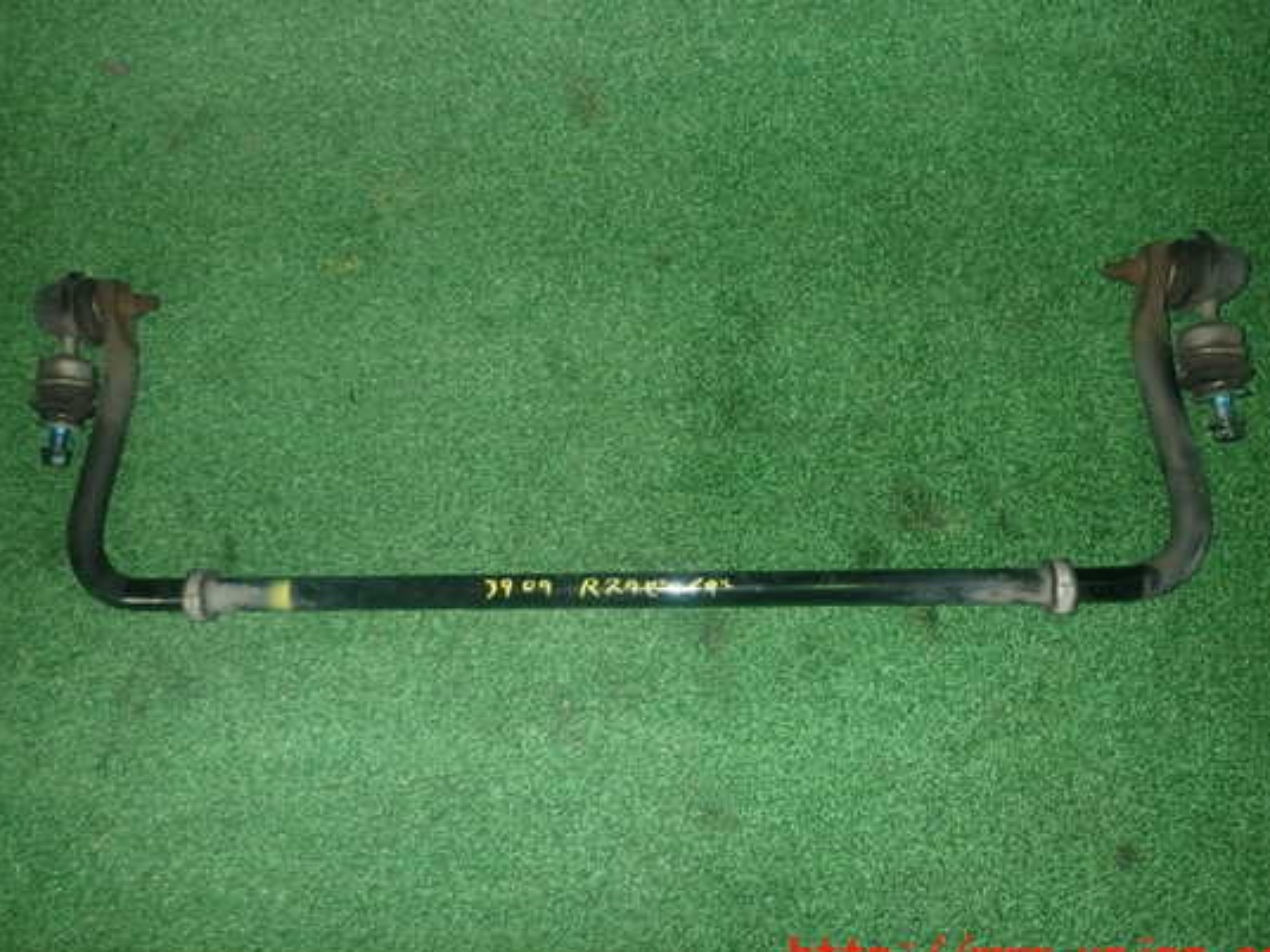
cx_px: 614
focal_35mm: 28
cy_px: 457
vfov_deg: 49.7
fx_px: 1027
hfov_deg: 63.4
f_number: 5.6
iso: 400
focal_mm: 4.5
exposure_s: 1/30
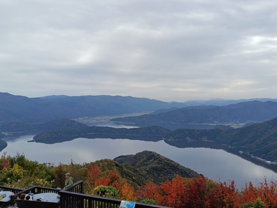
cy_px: 104
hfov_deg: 61.7
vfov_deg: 48.2
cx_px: 138
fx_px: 232
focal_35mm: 29
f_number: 1.7
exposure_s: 1/493
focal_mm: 4.7
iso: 50
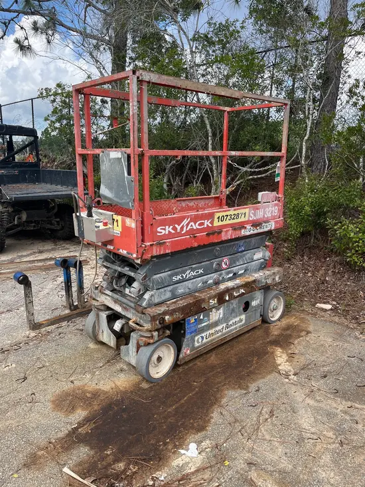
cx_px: 182
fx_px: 365
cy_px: 244
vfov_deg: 67.3
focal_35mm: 26
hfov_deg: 53.1
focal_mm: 5.1
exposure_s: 1/1036
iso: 50
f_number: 1.6
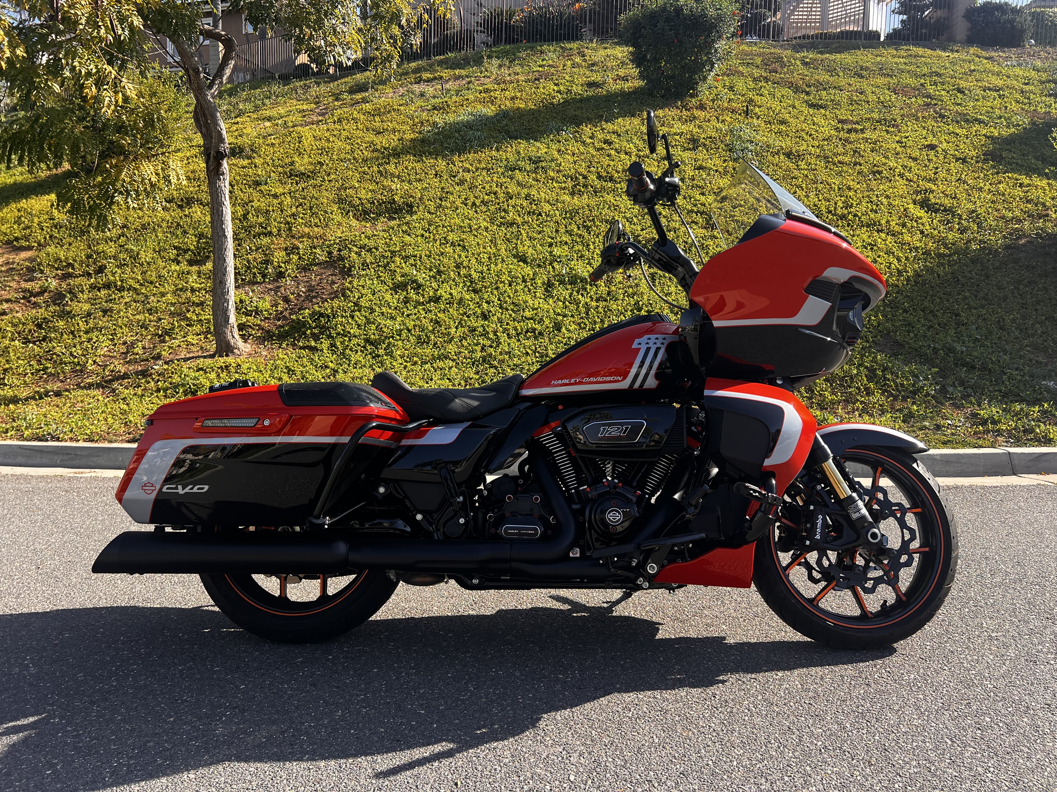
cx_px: 528
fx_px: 794
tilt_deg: -5.9
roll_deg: -0.6
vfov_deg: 53.1
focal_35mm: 26
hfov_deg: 67.3
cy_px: 396
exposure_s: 1/1079
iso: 50
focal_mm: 5.7
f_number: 1.5
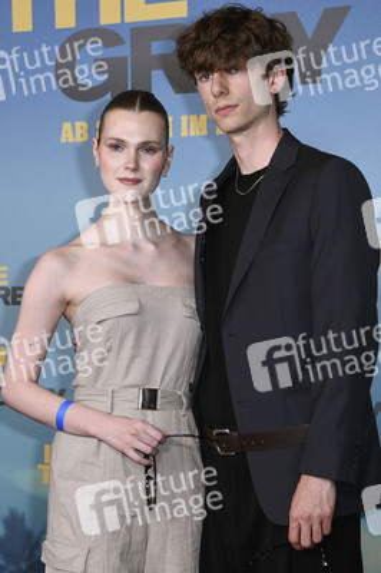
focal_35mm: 70
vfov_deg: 28.9
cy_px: 286
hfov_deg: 19.4
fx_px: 1113
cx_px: 190
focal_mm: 70
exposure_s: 1/250
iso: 1250
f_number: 5.6
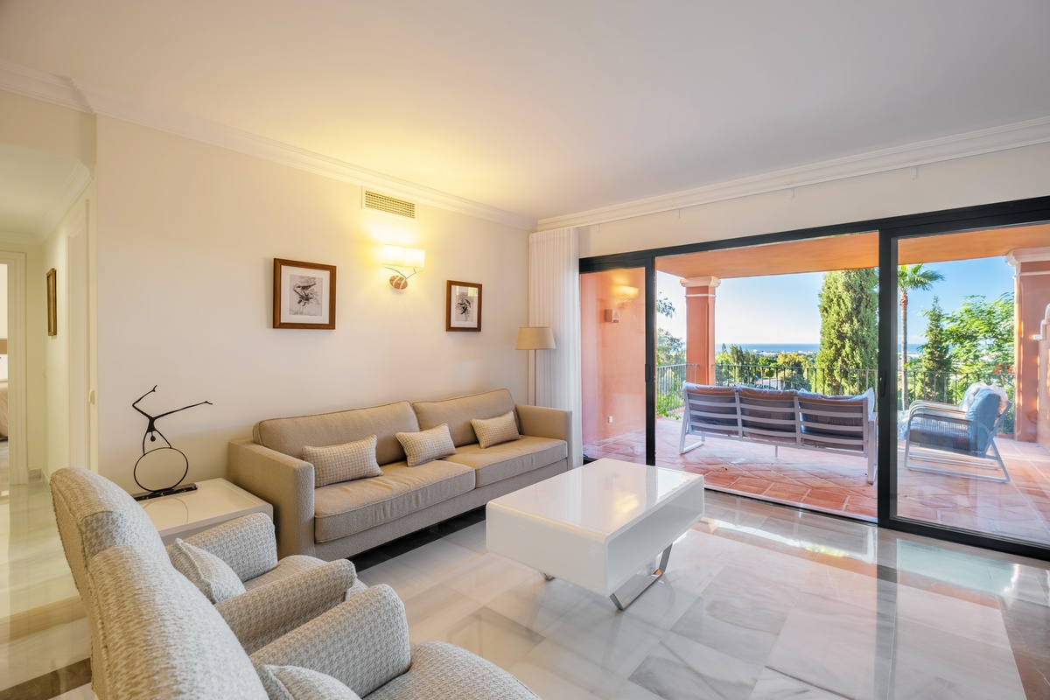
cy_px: 350
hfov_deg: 100.4
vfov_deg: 77.3
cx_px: 525
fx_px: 437
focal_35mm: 15
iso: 250
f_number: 4
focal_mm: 10
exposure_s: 1/60
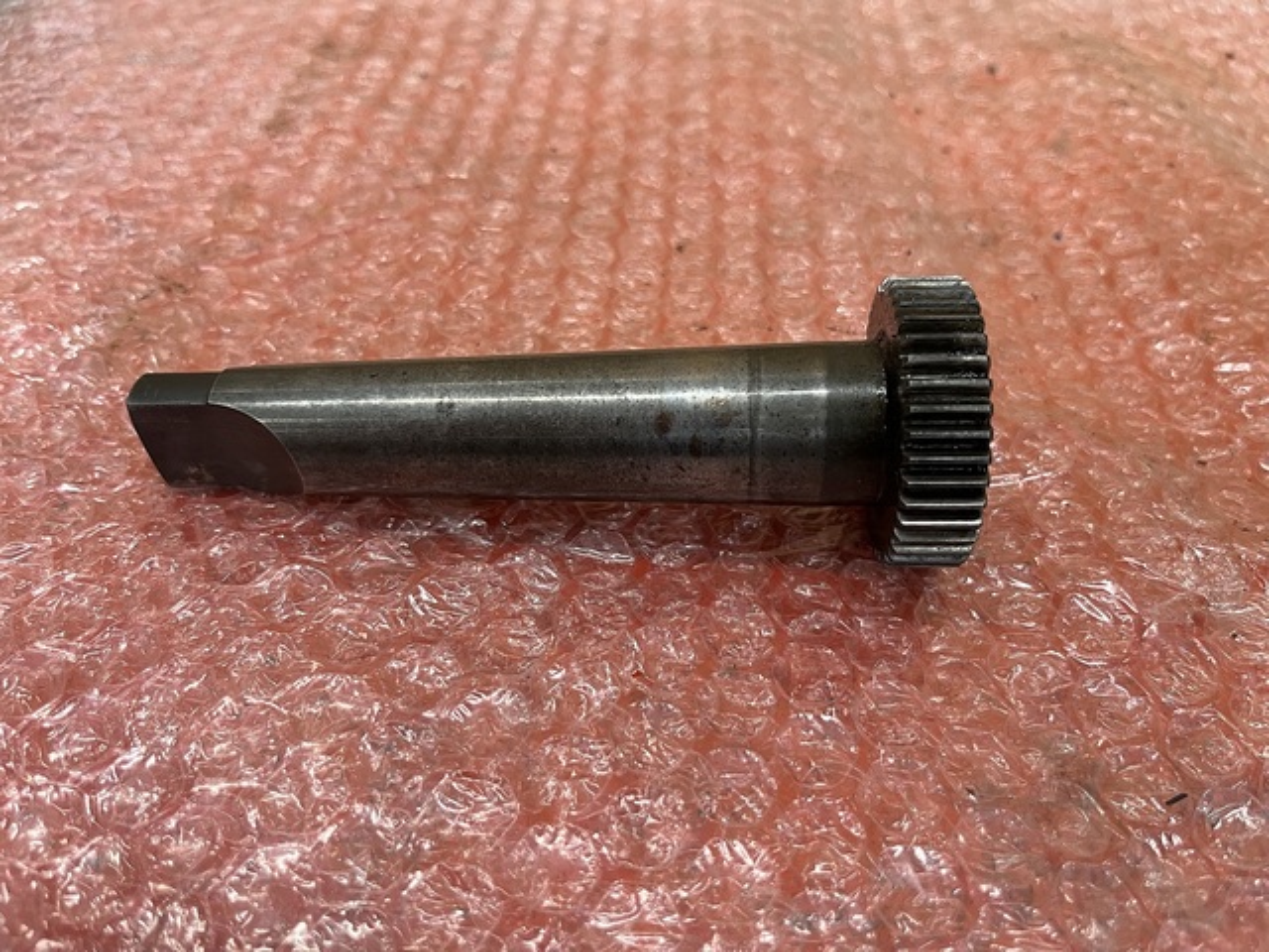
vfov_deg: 53.1
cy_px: 476
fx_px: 953
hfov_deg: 67.3
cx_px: 634
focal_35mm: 26
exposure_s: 1/50
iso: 100
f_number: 1.6
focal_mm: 5.1
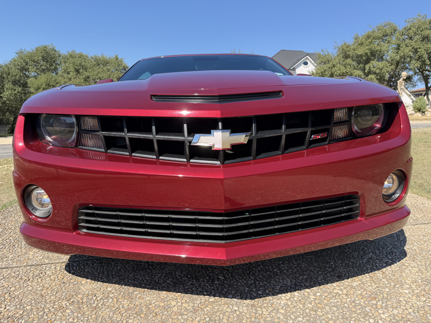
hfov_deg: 71.6
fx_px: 299
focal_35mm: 24
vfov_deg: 56.8
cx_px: 216
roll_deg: -2.1
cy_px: 162
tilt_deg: -8.1
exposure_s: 1/1689
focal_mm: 6.76
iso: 80
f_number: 1.78
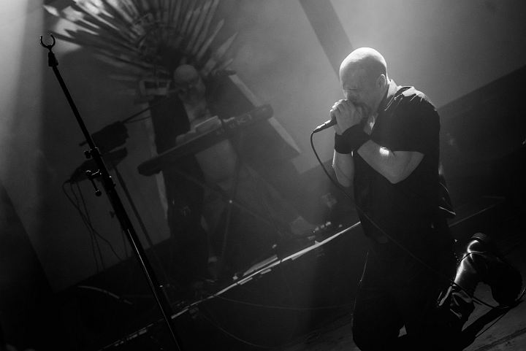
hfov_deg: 44.5
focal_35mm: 44
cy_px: 176
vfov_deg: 30.6
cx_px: 263
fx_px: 643
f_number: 2.8
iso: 4000
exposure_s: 1/100
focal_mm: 44
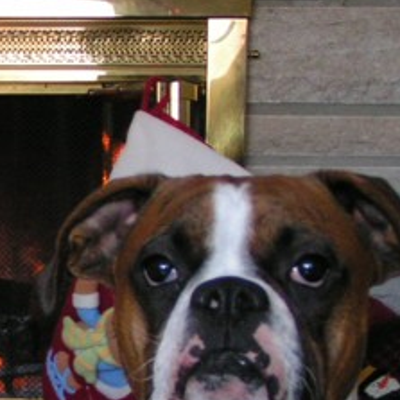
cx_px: -143
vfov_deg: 12.6
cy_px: 364
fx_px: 1791
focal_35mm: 137
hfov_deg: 12.3
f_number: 3.2
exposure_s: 1/60
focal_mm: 8.3
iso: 100
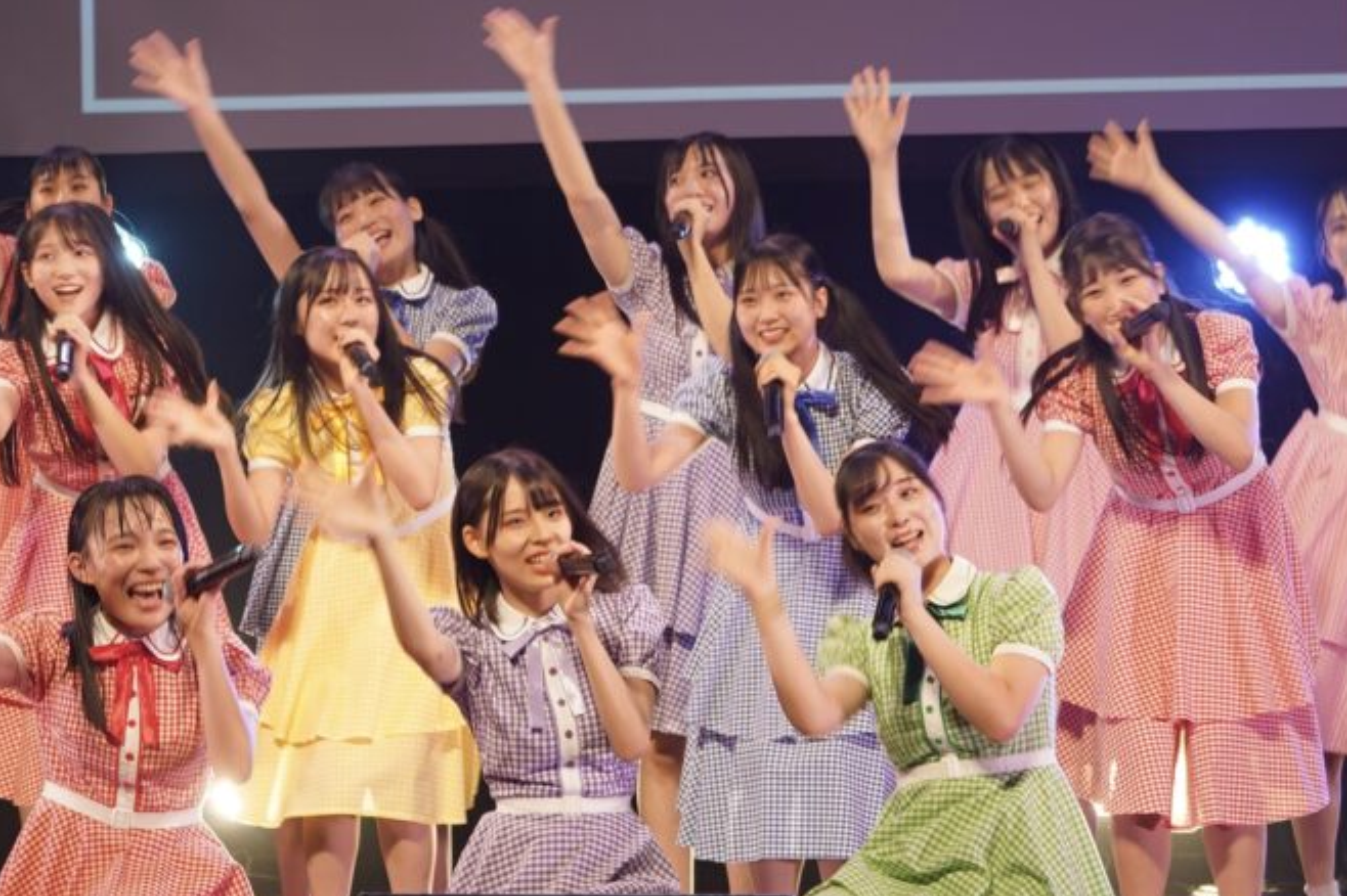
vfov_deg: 9.5
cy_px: 188
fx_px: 5385
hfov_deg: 14.2
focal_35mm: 144
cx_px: 401
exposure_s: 1/80
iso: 250
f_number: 4.5
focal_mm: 79
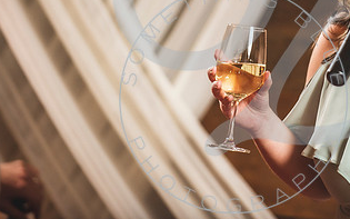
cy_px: 6
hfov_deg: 7.2
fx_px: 2776
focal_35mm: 291
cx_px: 289
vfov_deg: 4.5
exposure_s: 1/160
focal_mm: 155
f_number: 2.8
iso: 800
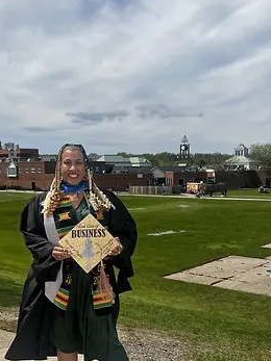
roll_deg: +1.5
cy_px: 232
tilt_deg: -6.0
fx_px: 470
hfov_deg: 31.9
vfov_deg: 41.7
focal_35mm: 45
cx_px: 90
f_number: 1.5
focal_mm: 5.7
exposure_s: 1/6579
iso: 50
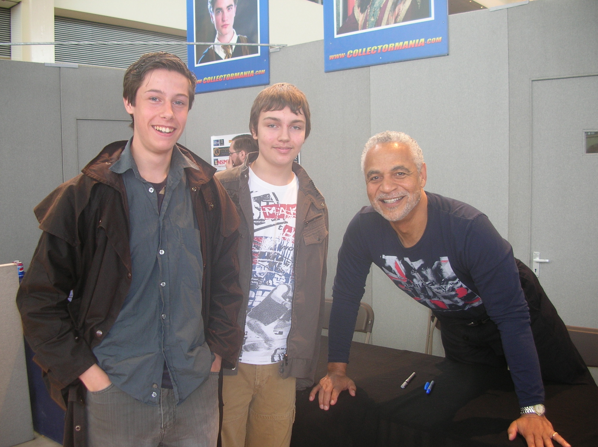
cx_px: 299
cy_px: 224
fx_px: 604
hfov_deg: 52.7
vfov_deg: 40.6
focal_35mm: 35
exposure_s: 1/30
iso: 50
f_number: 2.8
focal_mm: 5.8
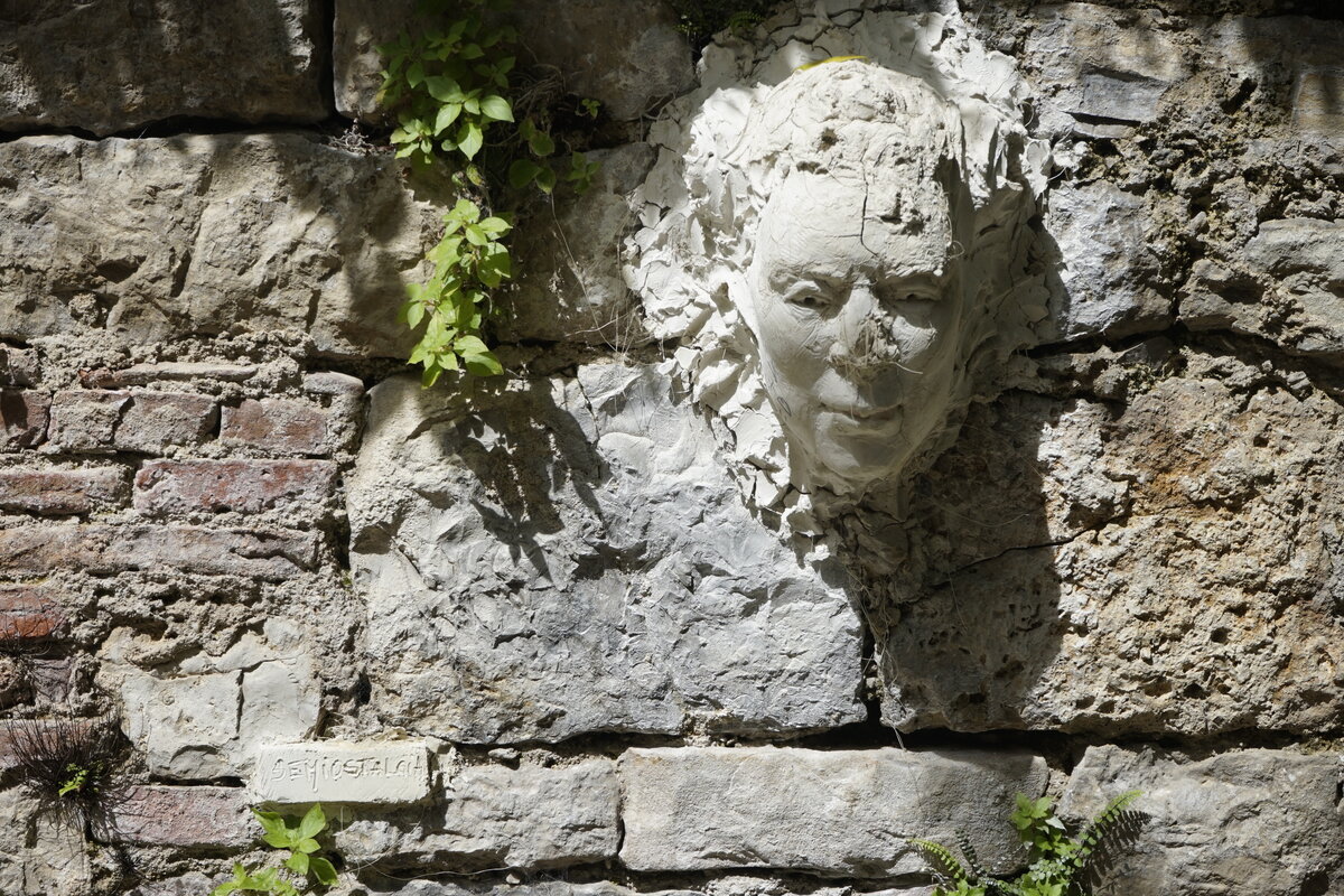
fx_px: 2501
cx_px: 672
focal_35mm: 67
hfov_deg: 30.1
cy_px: 448
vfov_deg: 20.3
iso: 100
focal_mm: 67
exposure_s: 1/160
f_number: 11
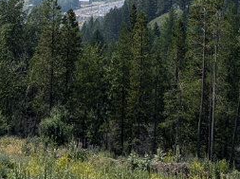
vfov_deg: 14.1
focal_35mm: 95
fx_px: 658
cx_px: 77
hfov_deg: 20.6
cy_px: -123
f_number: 1.9
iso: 48
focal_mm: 6.8
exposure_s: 1/2762
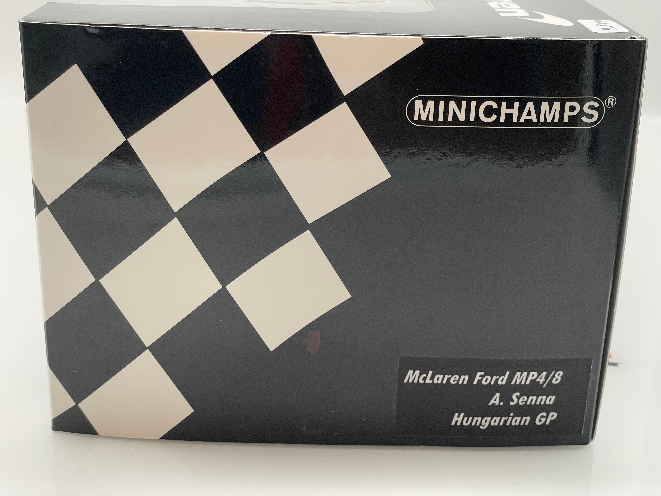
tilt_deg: -21.7
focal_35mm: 52
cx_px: 330
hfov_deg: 36.8
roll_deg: -2.7
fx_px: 993
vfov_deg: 28.0
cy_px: 248
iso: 125
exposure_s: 1/99
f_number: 2
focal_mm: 6
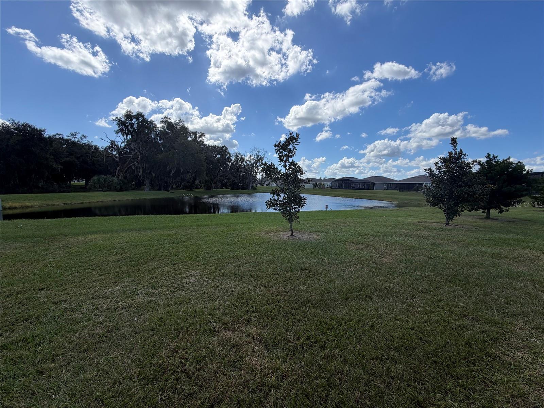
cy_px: 204
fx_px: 220
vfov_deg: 85.7
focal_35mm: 14
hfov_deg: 102.1
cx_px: 272
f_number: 2.2
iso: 20
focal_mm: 2.22
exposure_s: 1/901
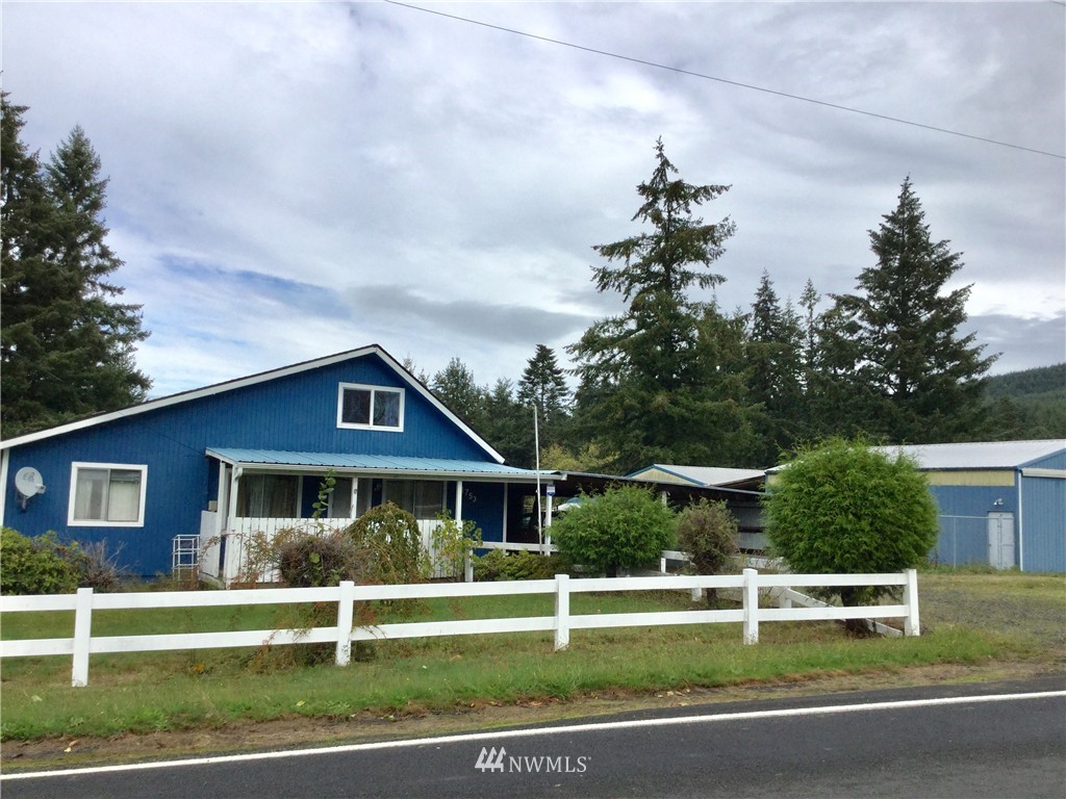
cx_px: 533
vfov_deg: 45.4
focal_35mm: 31
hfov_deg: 58.4
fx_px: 955
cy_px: 400
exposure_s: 1/1058
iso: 25
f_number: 2.4
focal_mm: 3.3
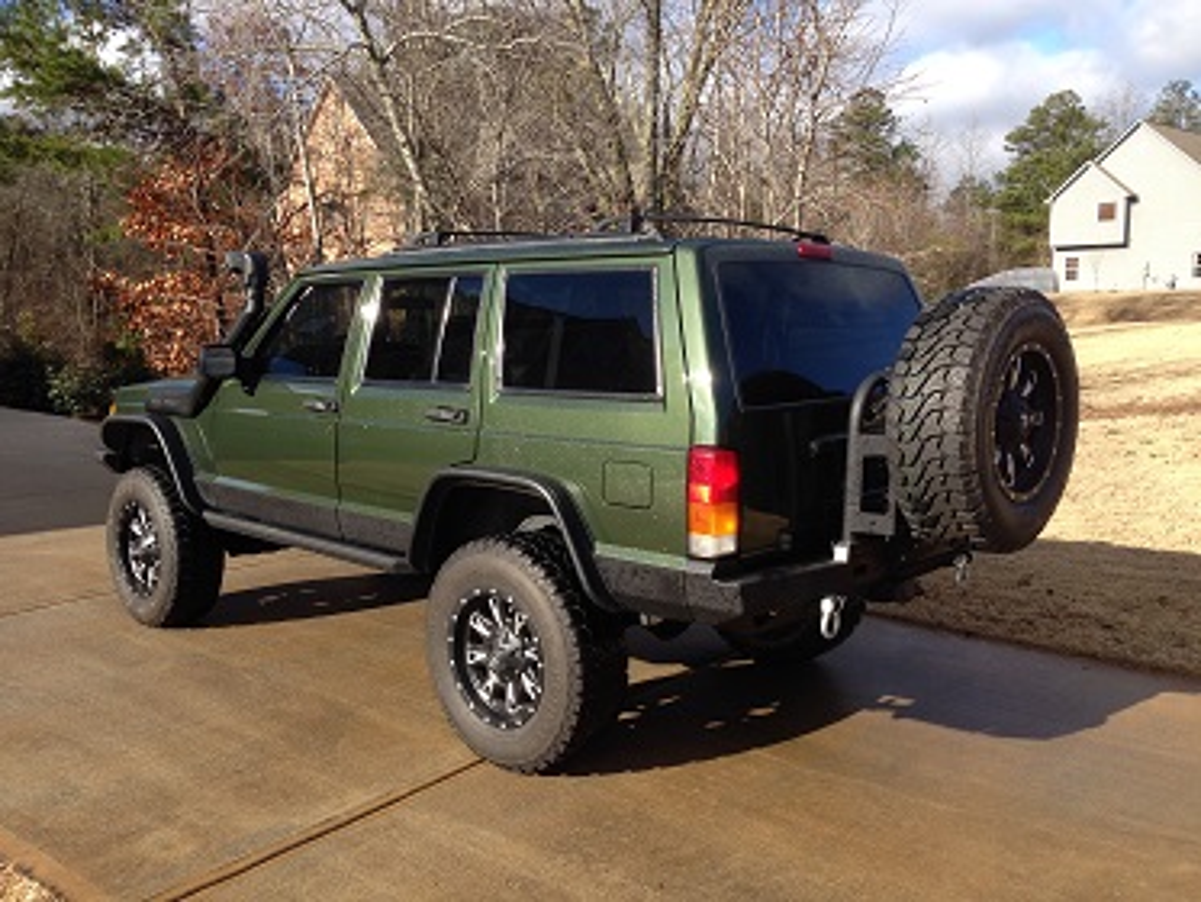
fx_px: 1145
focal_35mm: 33
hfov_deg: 55.3
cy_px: 451
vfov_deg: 43.0
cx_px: 600
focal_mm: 4.12
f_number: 2.4
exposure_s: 1/719
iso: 50
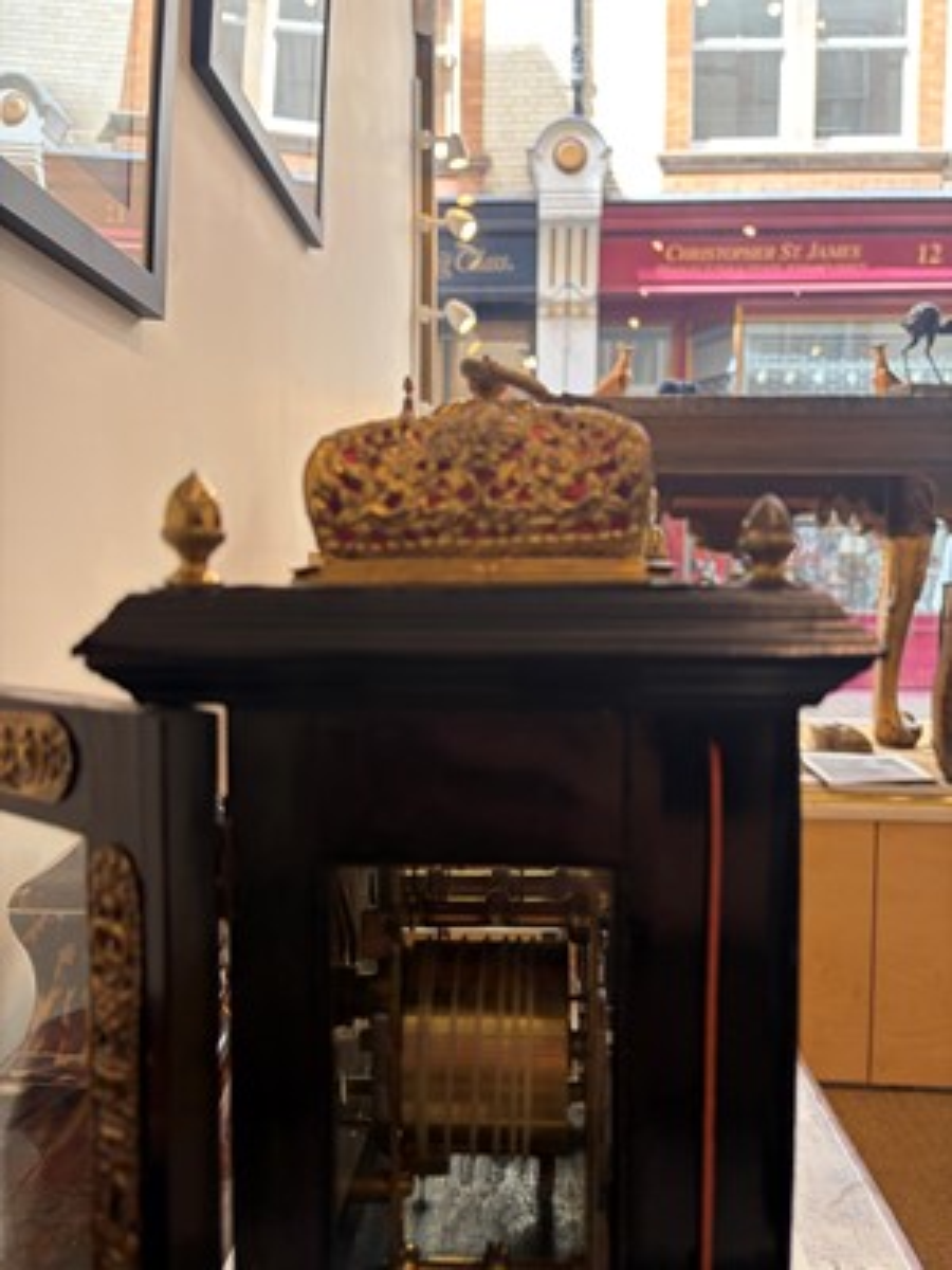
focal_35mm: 26
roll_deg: -0.2
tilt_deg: -3.4
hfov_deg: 53.1
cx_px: 476
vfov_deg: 67.3
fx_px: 953
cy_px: 635
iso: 50
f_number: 1.6
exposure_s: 1/121
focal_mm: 5.96
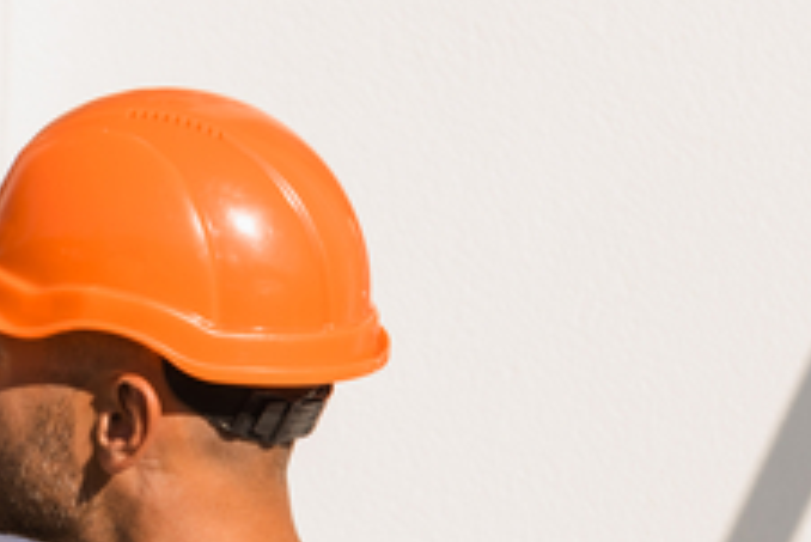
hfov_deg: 3.4
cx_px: -429
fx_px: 13435
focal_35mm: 596
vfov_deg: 2.3
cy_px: 1125
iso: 64
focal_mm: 135
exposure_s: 1/400
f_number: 4.5
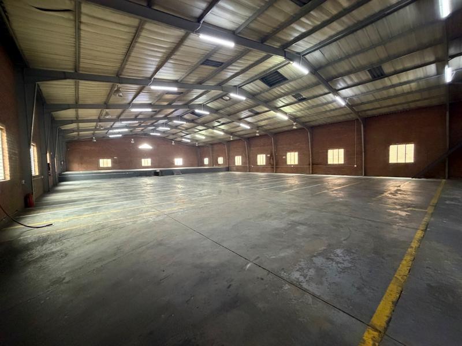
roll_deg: +2.4
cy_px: 173
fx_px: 187
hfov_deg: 102.1
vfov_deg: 85.7
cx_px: 231
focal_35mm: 14
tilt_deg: -1.5
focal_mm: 2.22
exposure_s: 1/60
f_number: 2.2
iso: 1000
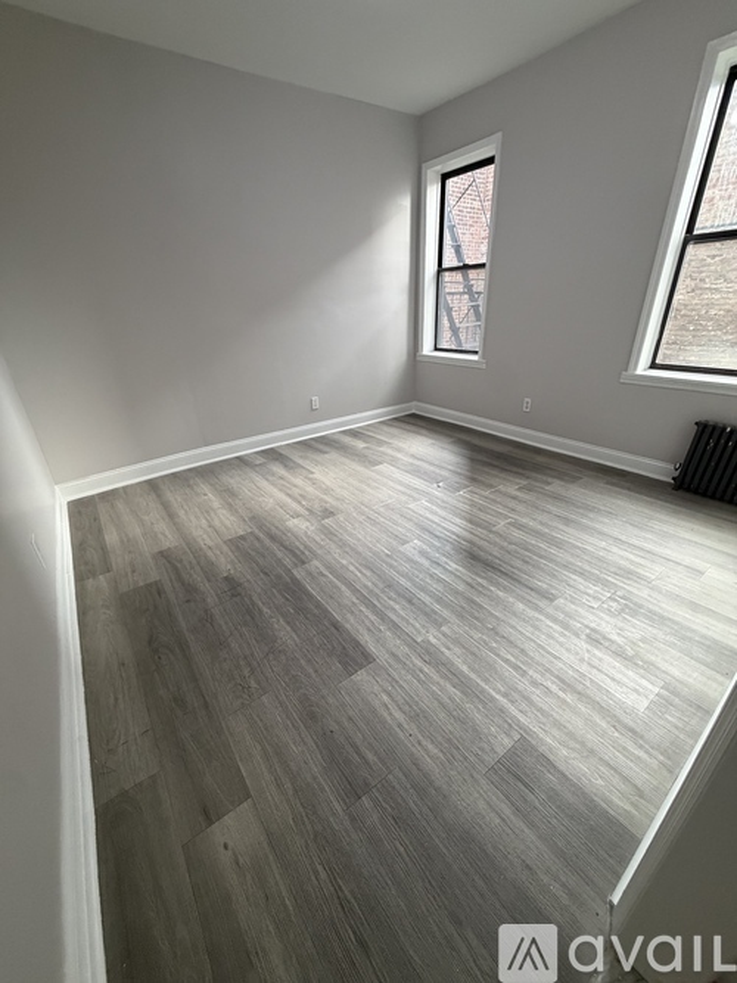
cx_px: 368
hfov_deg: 85.7
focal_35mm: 14
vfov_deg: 102.1
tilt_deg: -25.7
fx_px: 398
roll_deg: +2.8
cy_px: 492
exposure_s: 1/60
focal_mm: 2.22
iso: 320
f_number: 2.2
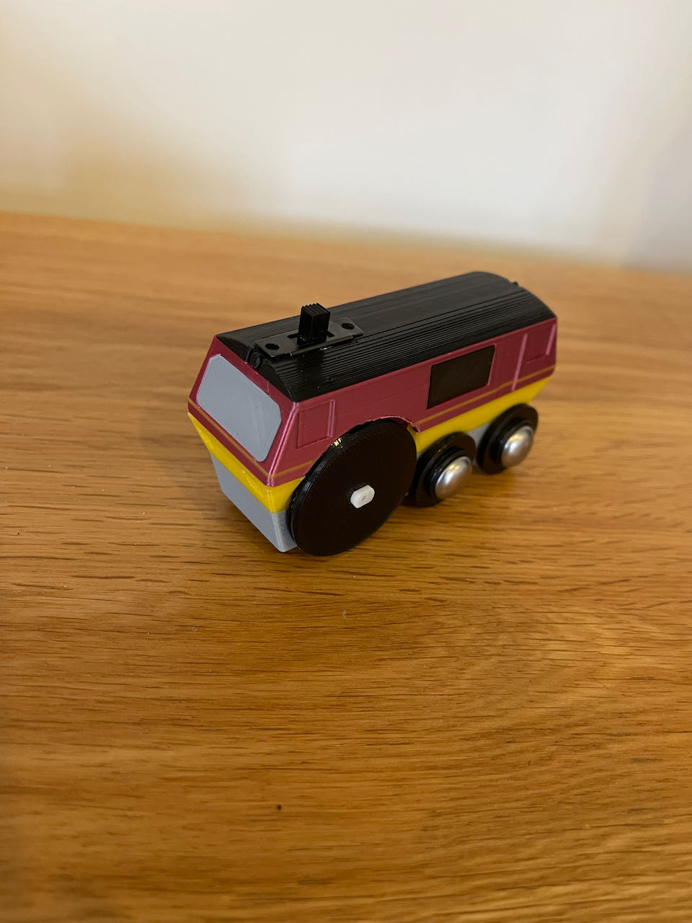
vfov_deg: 67.3
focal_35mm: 26
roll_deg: -9.9
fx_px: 693
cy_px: 462
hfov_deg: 53.1
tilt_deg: -38.0
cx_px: 346
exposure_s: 1/50
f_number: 1.6
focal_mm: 5.1
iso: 320
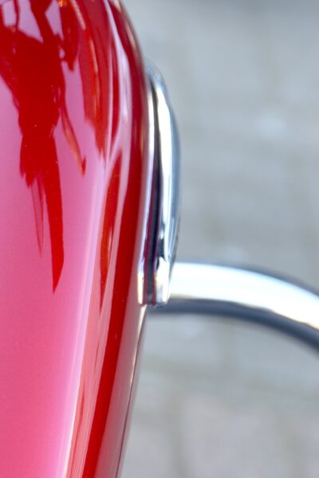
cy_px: 249
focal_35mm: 222
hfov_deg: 6.0
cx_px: -295
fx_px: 2951
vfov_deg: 9.3
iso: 100
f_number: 3.2
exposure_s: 1/60
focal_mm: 52
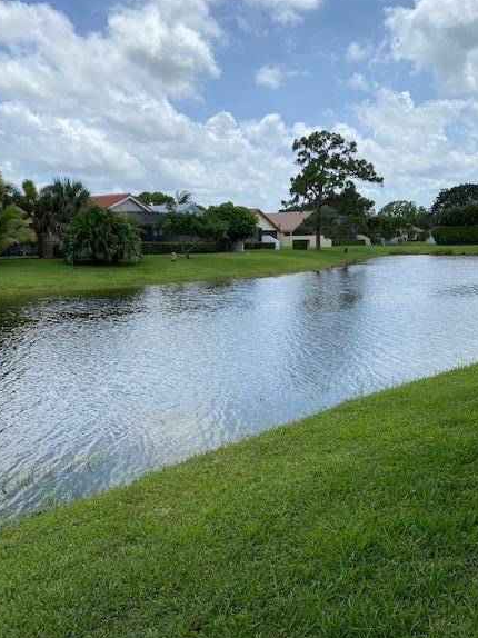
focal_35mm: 29
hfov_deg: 48.2
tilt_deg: -9.9
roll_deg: +0.7
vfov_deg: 61.7
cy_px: 330
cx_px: 251
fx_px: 534
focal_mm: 4.25
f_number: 1.8
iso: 32
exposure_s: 1/3846
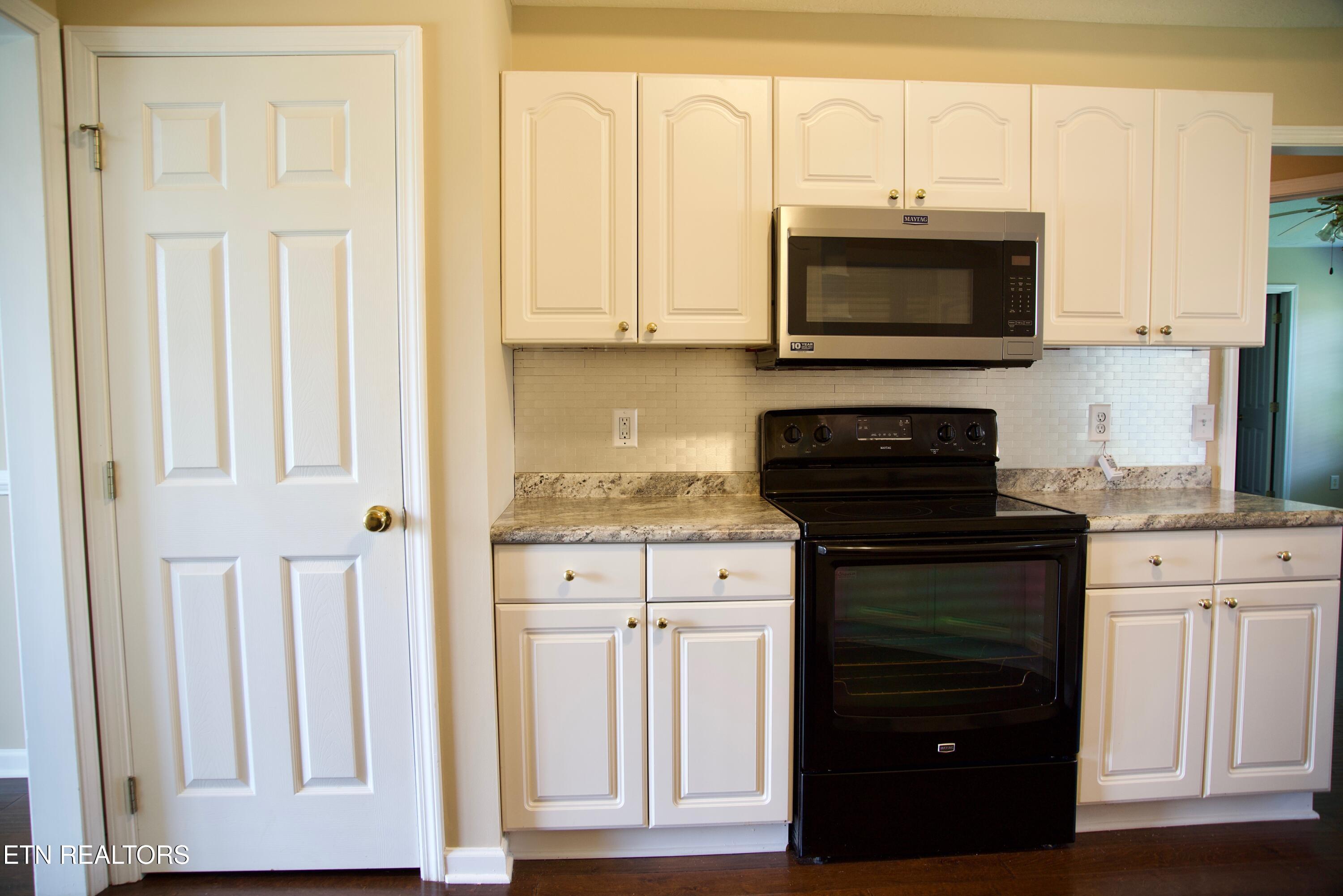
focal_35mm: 24
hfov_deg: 73.7
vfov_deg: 53.2
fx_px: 896
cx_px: 672
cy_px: 448
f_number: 4
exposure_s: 1/50
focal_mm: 24
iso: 800
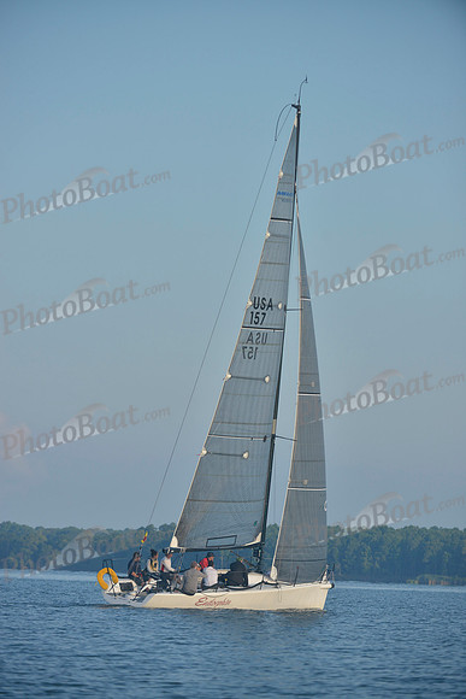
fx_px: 3881
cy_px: 350
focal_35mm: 200
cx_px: 233
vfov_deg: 10.3
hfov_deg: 6.9
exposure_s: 1/2000
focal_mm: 200
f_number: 4
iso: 280
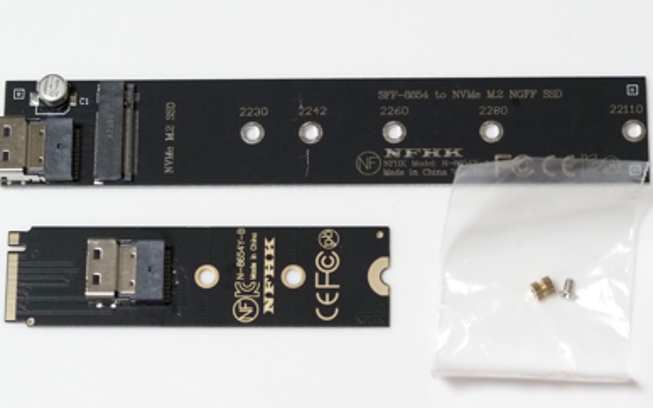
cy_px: 188
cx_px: 329
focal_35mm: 138
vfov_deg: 9.5
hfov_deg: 15.1
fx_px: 2456
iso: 2500
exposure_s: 1/125
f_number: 4.5
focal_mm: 60
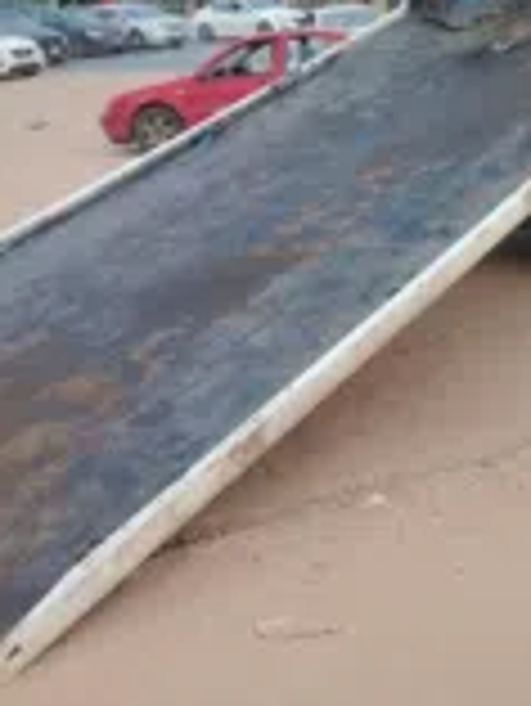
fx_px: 1246
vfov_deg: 31.6
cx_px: 418
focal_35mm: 61
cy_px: 310
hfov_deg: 23.7
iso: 153
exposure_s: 1/120
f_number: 1.75
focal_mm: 5.25
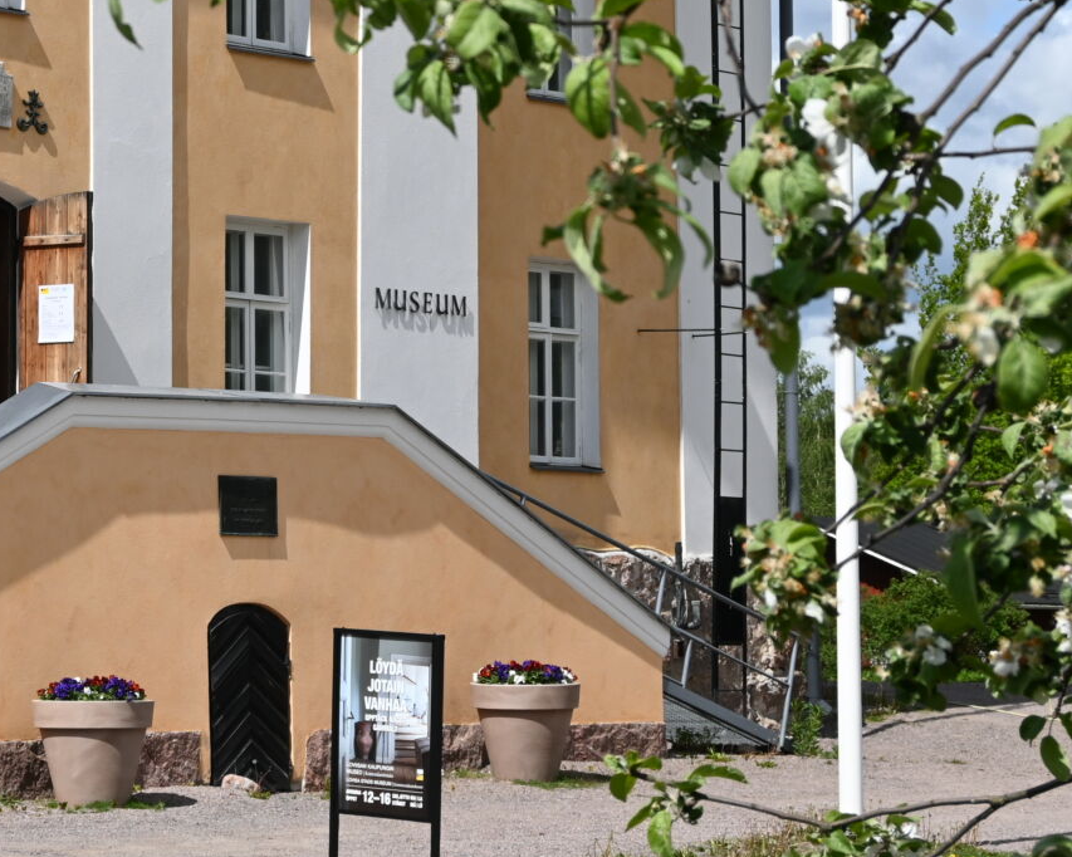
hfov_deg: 13.5
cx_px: 168
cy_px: 79
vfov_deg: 10.8
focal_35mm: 142
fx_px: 4504
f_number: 8
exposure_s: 1/500
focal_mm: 42
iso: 100
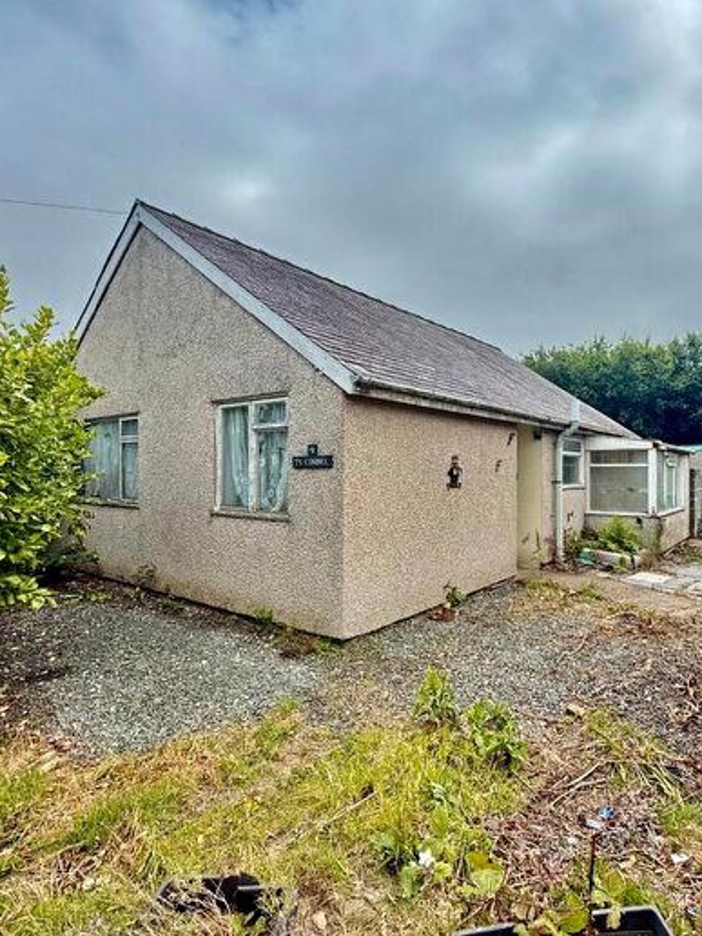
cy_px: 467
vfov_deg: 84.7
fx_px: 514
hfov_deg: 68.2
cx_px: 408
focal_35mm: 19
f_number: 2.2
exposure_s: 1/1211
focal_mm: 2.22
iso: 50
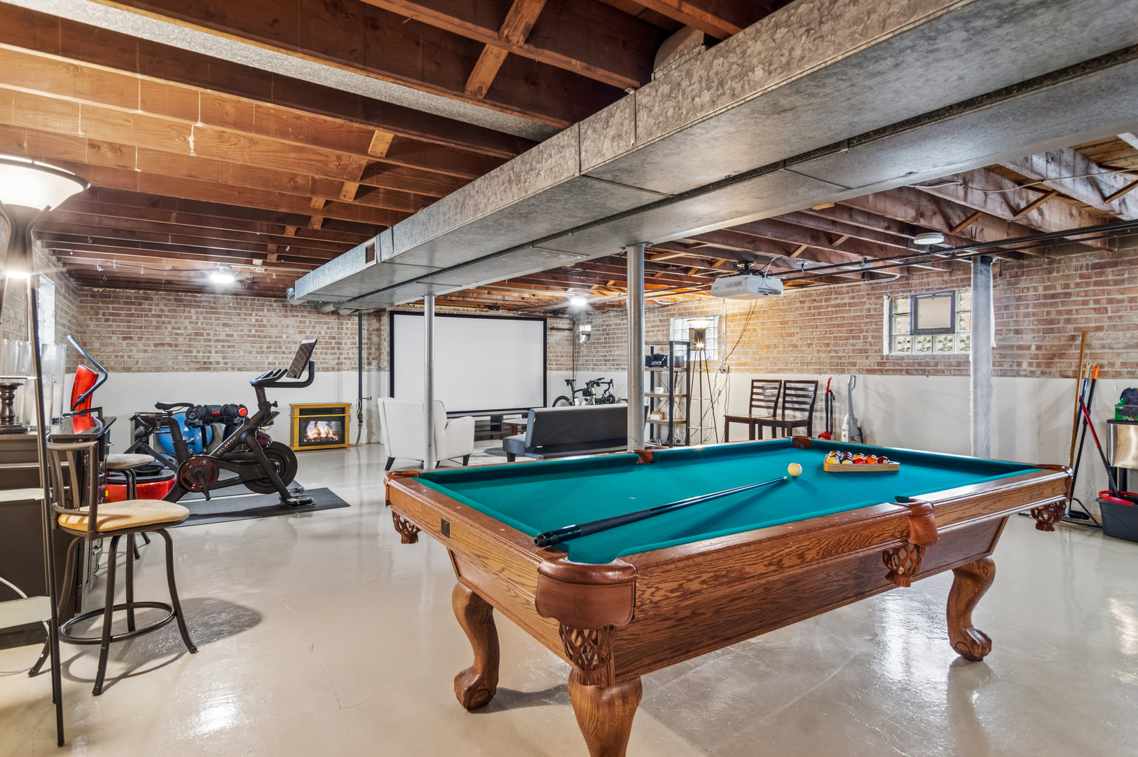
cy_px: 378
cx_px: 569
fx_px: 569
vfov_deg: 67.3
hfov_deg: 90.0
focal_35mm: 18
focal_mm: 12
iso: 400
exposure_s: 1/4
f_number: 8
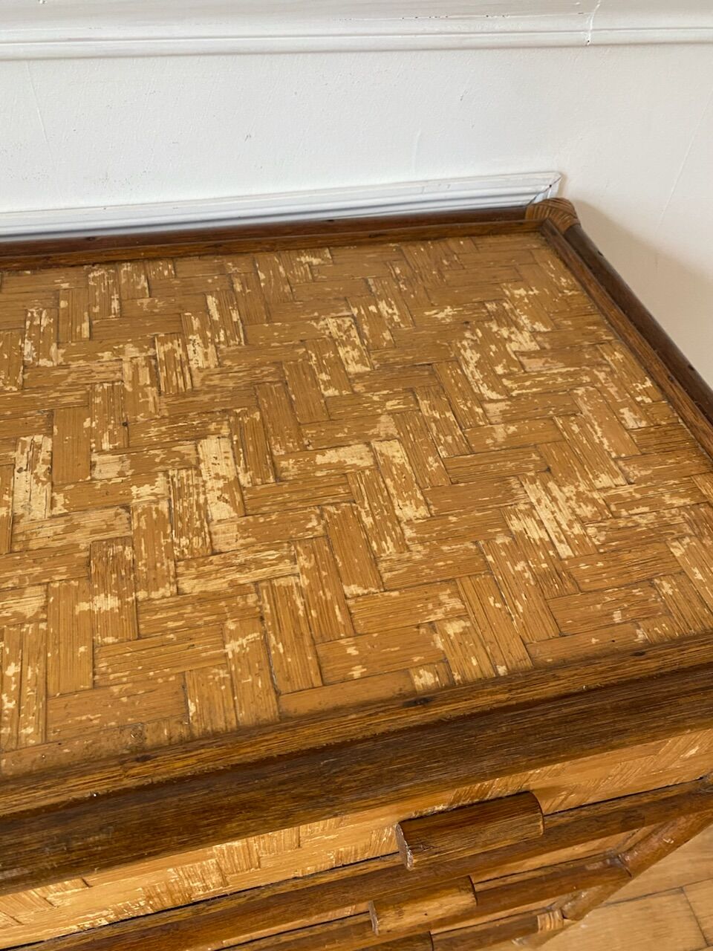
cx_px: 356
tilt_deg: -47.6
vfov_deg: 67.3
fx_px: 714
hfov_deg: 53.1
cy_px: 476
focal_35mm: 26
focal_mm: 4.25
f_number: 1.8
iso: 250
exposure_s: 1/60
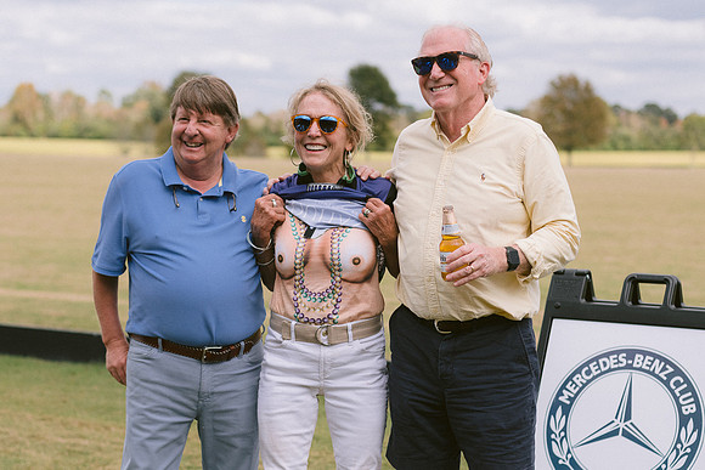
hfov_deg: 26.6
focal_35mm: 76
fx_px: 1489
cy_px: 325
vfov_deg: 17.9
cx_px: 339
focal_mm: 50
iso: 200
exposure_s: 1/8000
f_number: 2.8
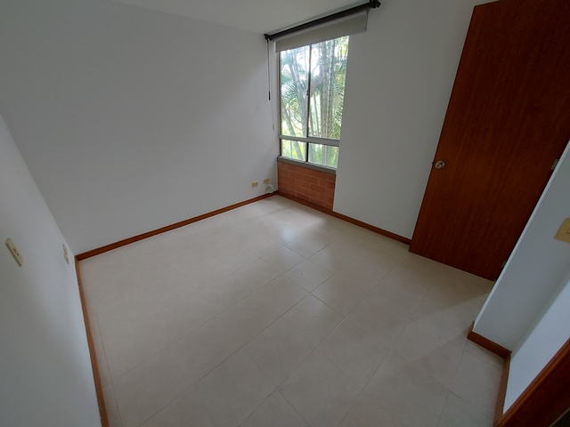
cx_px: 285
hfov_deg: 106.2
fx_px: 214
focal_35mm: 13
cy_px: 214
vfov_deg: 89.9
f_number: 2.2
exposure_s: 1/60
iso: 250
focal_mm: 1.74
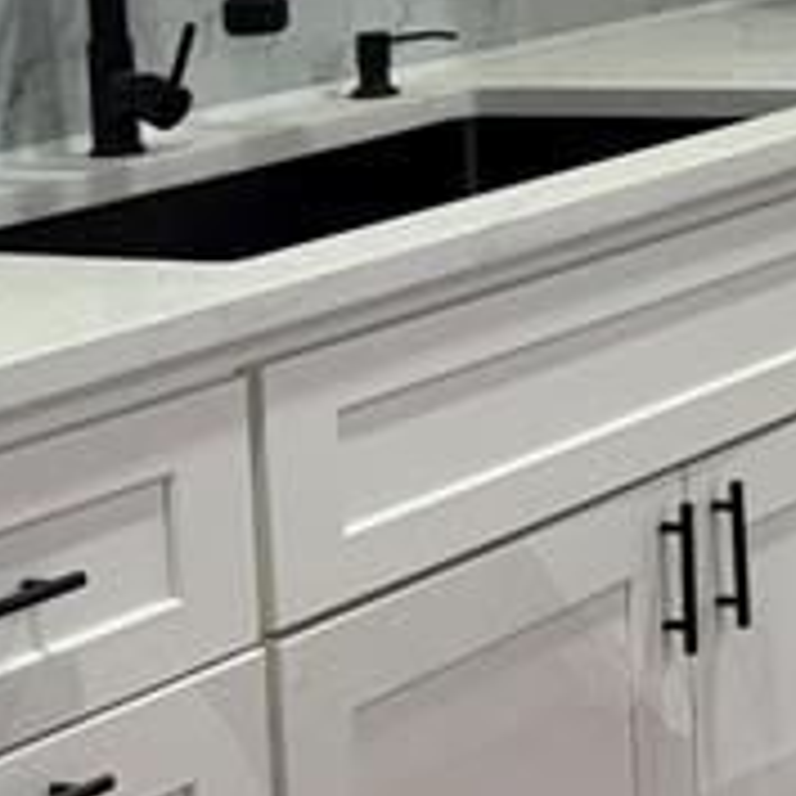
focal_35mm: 123
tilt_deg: -0.8
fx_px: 3200
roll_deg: +2.7
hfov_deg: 12.8
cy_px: -301
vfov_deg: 13.5
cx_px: 1453
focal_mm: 6.76
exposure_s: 1/52
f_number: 1.78
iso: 100
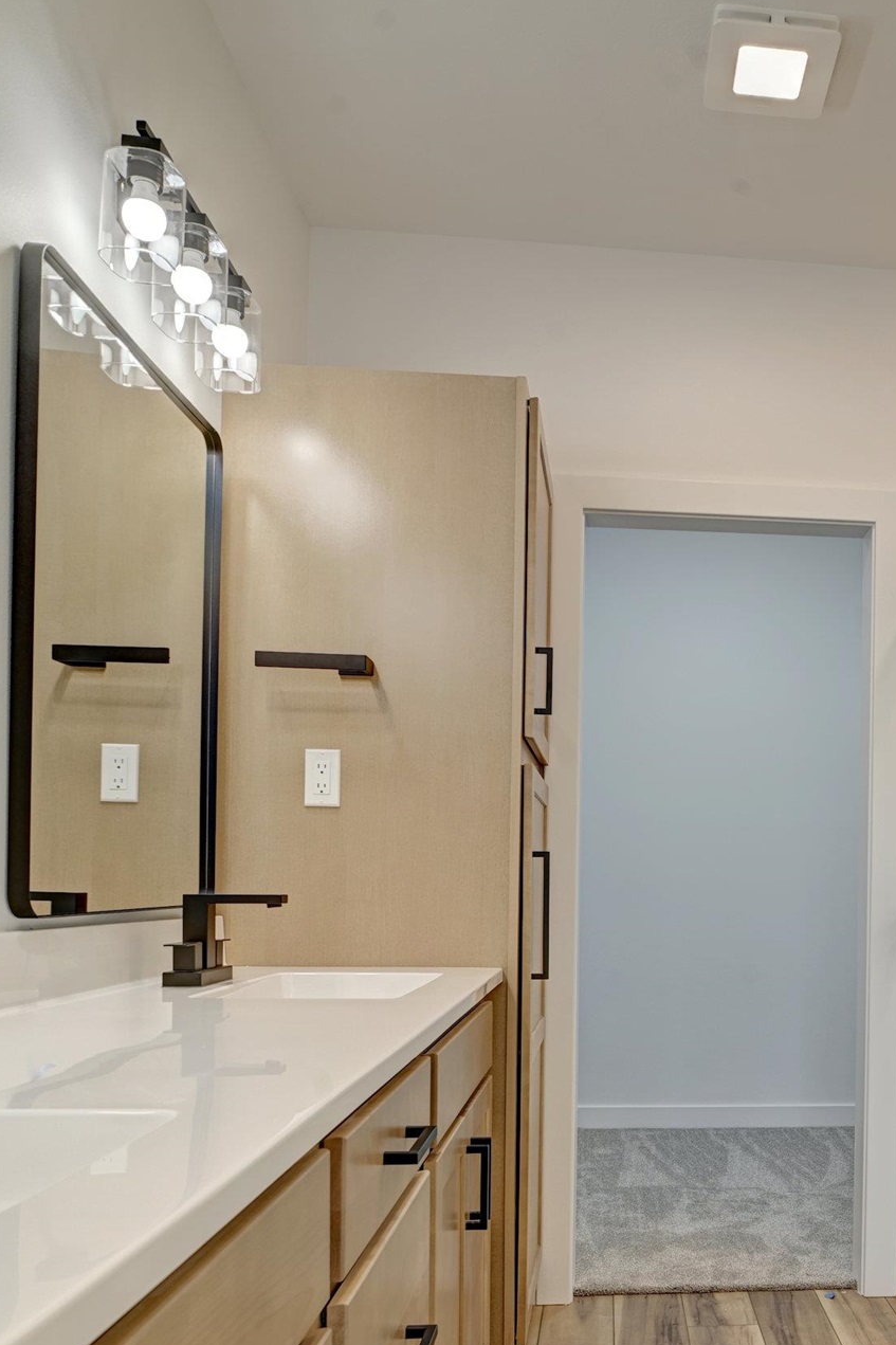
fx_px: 1083
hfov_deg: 42.9
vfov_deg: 62.2
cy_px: 886
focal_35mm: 29
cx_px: 715
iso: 100
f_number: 8
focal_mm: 16
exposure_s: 1/5
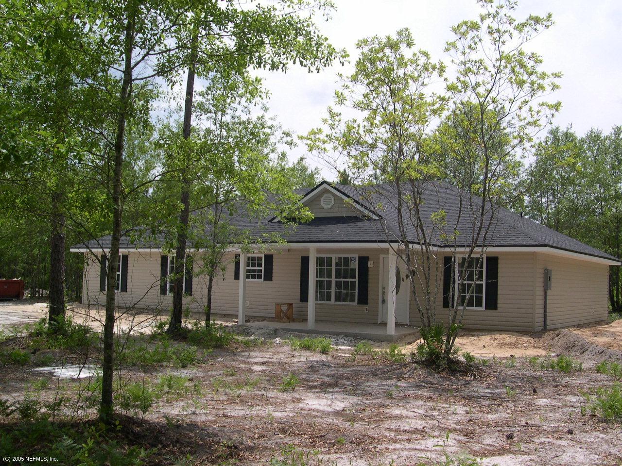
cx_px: 311
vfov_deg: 37.7
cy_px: 233
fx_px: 683
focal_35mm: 38
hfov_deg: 49.0
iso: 100
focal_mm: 8
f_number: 7.6
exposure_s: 1/204
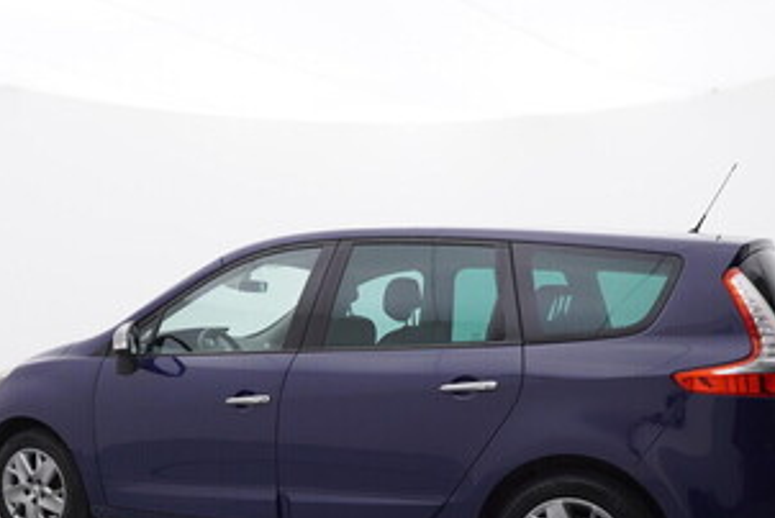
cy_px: 442
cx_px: 345
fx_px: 882
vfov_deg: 31.6
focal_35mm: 41
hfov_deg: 47.4
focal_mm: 15
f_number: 5
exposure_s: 1/80
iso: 200
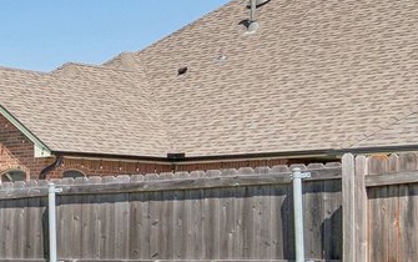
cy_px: 283
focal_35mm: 112
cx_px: -277
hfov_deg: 16.3
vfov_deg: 11.6
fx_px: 1277
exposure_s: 1/500
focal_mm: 12
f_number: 9
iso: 100
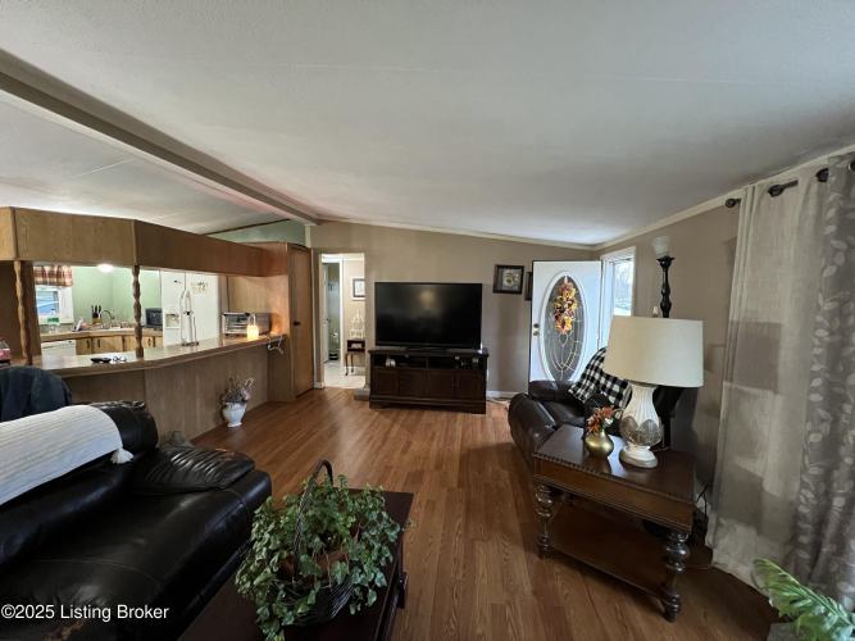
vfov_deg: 89.9
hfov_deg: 106.2
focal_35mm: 13
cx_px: 428
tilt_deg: -5.8
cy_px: 320
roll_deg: -0.7
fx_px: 321
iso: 800
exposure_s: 1/40
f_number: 1.8
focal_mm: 1.57
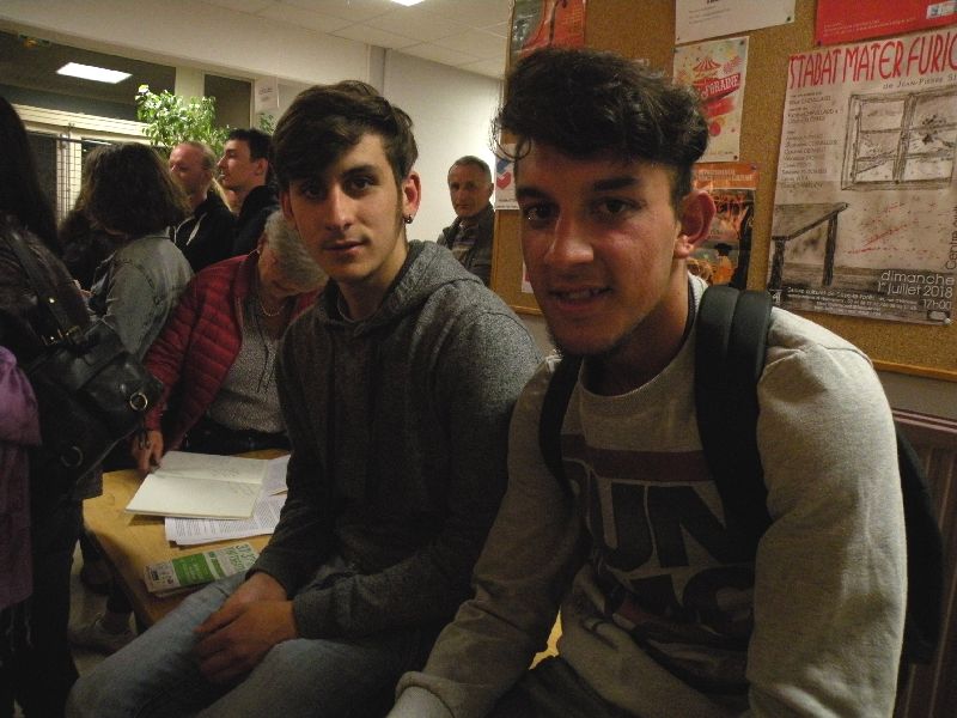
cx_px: 478
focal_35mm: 27
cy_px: 359
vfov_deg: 51.4
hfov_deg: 65.3
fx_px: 746
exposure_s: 1/60
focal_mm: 4.7
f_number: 2.8
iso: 400
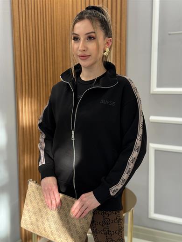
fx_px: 336
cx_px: 91
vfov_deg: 39.7
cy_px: 121
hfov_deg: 30.3
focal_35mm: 48
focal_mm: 6.76
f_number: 1.78
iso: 125
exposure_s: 1/77
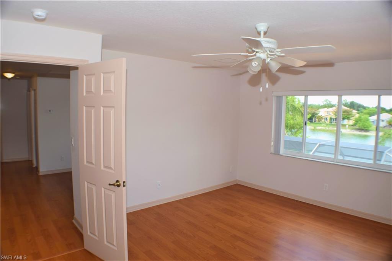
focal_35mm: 30
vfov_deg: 43.6
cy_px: 130
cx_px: 196
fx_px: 327
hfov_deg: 61.9
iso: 180
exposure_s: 1/125
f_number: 5.6
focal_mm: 20
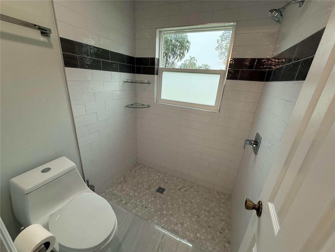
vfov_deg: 85.7
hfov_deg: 102.1
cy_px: 126
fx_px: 135
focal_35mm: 14
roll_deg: -3.4
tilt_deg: -19.1
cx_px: 168
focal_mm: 2.22
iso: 100
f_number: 2.2
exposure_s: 1/112
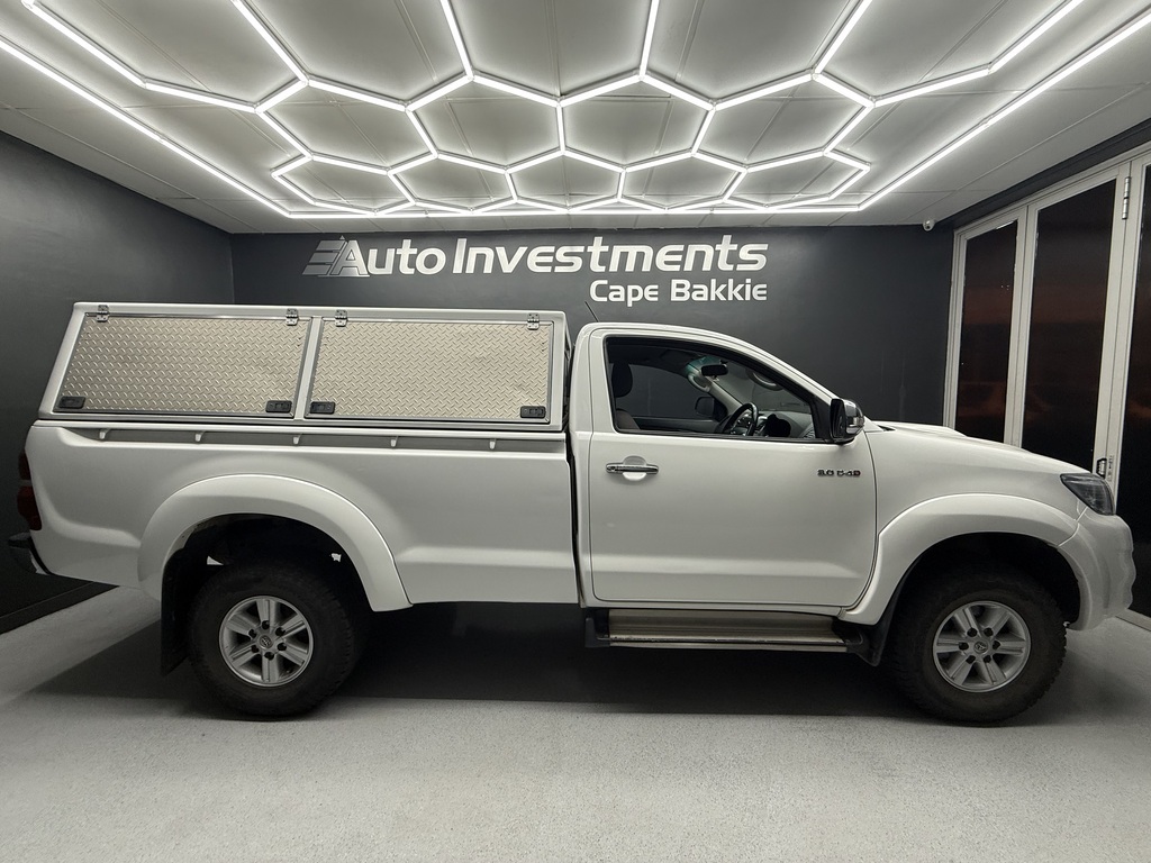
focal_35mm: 14
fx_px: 466
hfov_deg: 102.1
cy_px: 432
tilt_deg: -3.2
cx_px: 576
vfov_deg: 85.7
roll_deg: +0.2
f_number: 2.2
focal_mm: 2.22
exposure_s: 1/100
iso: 125
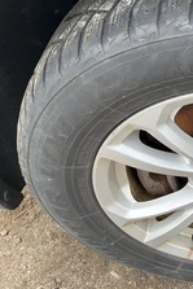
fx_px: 434
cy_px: 121
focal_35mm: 54
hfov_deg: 22.7
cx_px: 244
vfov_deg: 36.8
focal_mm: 3
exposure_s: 1/305
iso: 25
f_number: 1.8
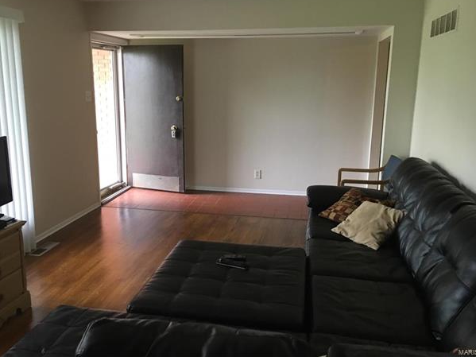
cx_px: 228
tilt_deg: -9.2
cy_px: 167
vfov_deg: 45.4
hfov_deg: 58.3
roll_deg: -0.4
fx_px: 426
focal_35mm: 31
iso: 64
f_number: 2.2
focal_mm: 4.15
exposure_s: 1/15
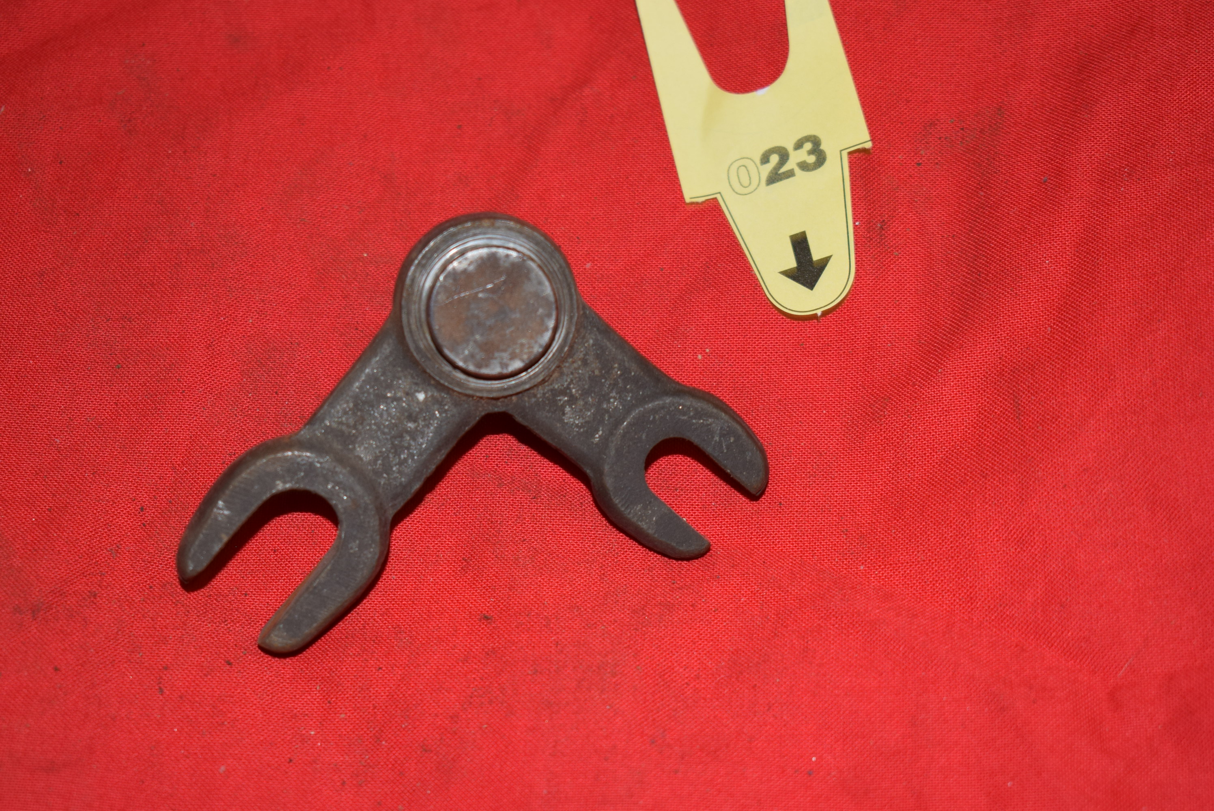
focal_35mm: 69
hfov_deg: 29.2
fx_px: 2329
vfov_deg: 19.8
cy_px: 406
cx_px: 607
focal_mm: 46
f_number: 5.6
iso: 400
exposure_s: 1/100
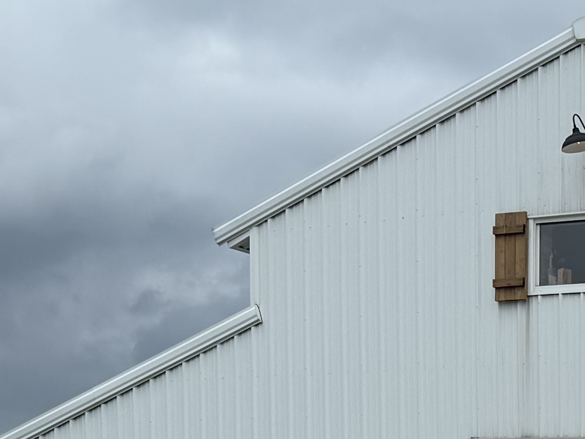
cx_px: 852
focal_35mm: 107
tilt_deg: -7.6
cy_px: 931
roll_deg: -1.7
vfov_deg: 12.0
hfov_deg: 16.8
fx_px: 1808
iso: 80
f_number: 1.78
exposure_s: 1/2611
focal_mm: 6.76
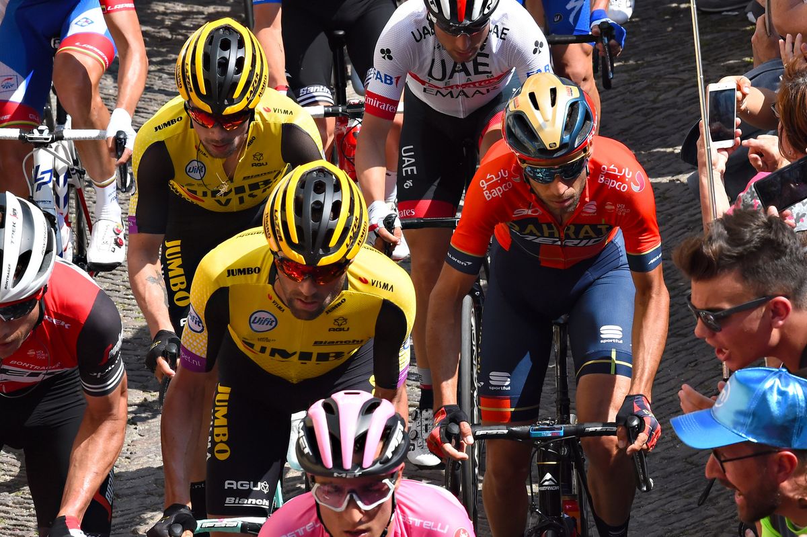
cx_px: 404
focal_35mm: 200
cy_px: 268
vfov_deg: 6.9
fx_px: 4481
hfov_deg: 10.3
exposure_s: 1/1000
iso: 1600
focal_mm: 200
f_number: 14
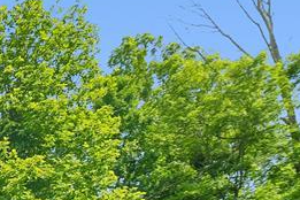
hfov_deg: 18.5
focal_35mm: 94
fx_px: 783
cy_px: 379
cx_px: -184
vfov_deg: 12.9
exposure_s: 1/160
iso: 640
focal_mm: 24
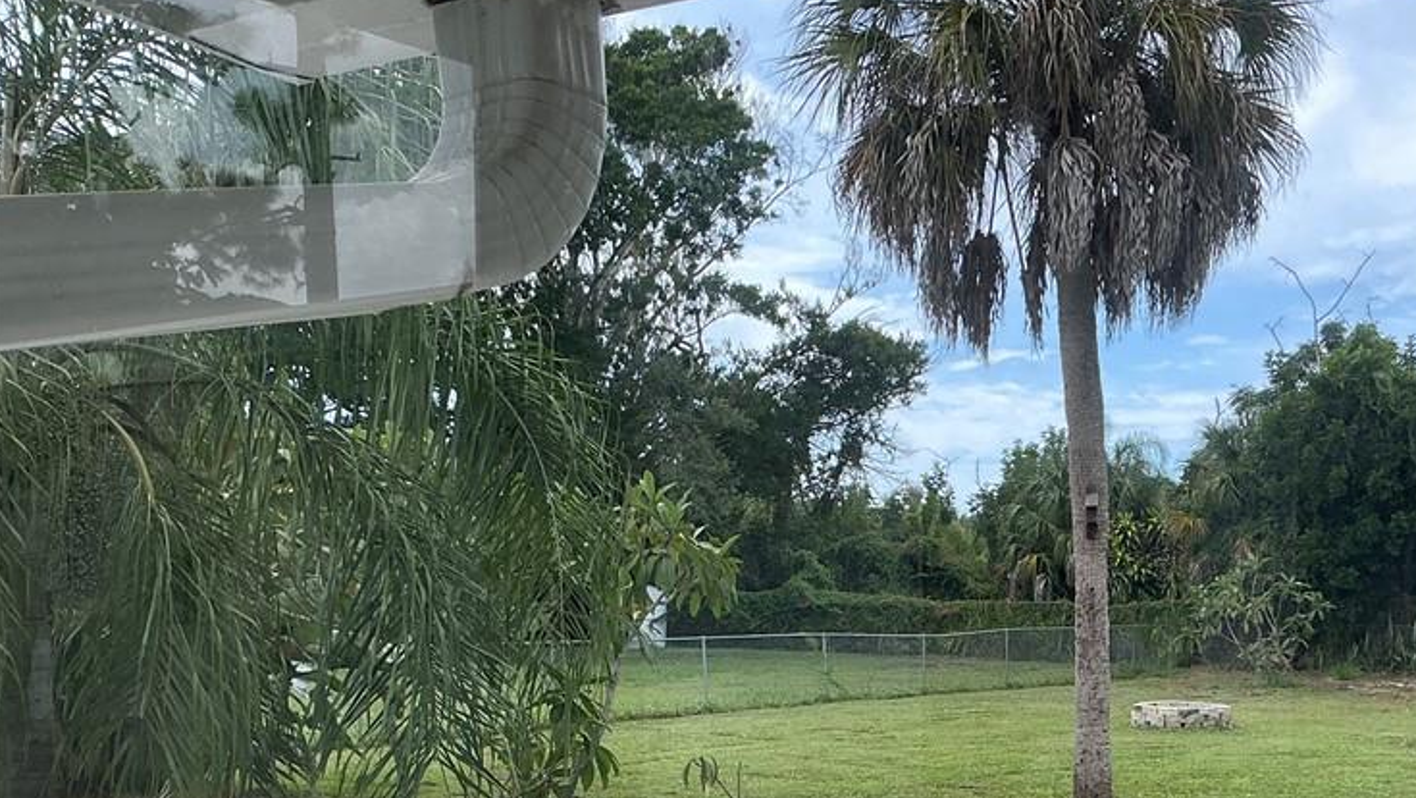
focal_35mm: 44
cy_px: 719
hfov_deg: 45.5
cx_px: 975
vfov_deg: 26.2
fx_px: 1653
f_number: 1.8
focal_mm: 3
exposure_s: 1/314
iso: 25
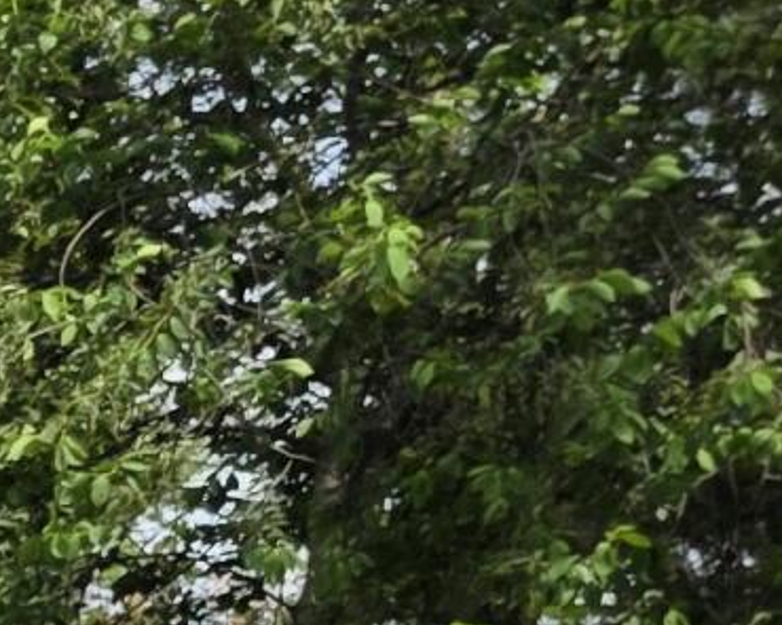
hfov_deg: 8.0
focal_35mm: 182
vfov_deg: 8.0
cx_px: -2044
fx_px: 4212
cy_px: 1360
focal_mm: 6.3
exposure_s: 1/3589
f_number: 1.7
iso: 80
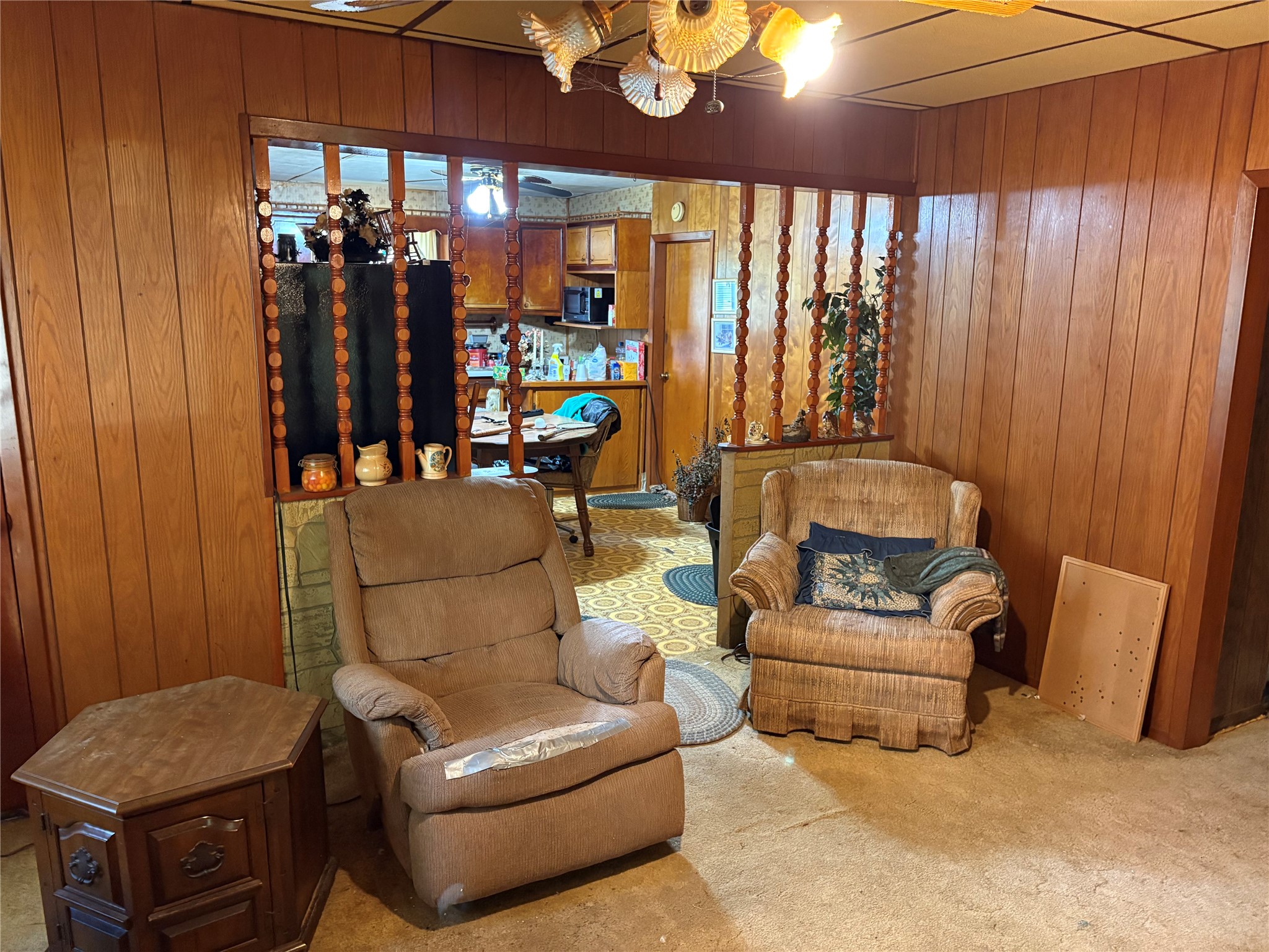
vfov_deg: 53.1
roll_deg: -0.2
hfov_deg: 67.3
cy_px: 476
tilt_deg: -9.9
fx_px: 953
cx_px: 634
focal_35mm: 26
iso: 640
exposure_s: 1/40
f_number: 1.6
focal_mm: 5.96
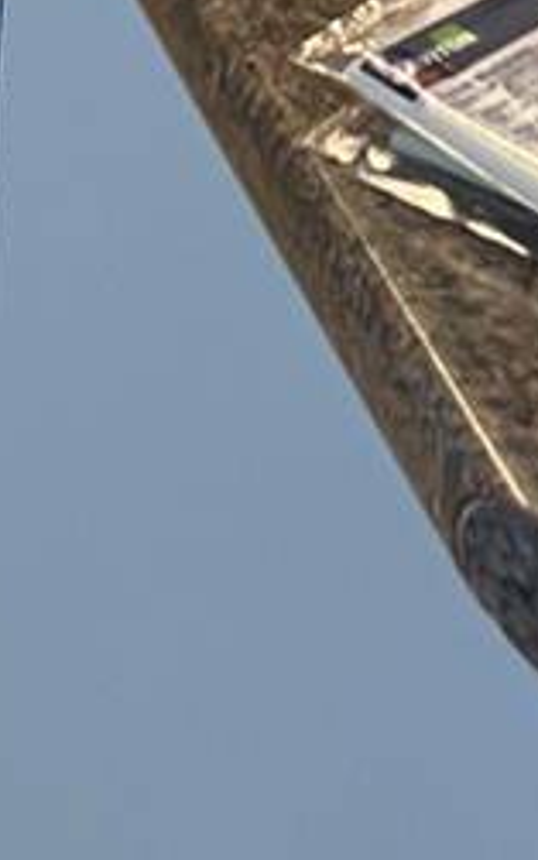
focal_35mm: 165
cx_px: -33
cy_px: -1305
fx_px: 3869
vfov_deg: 10.6
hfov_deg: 7.9
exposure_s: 1/60
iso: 80
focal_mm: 5.7
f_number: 1.5
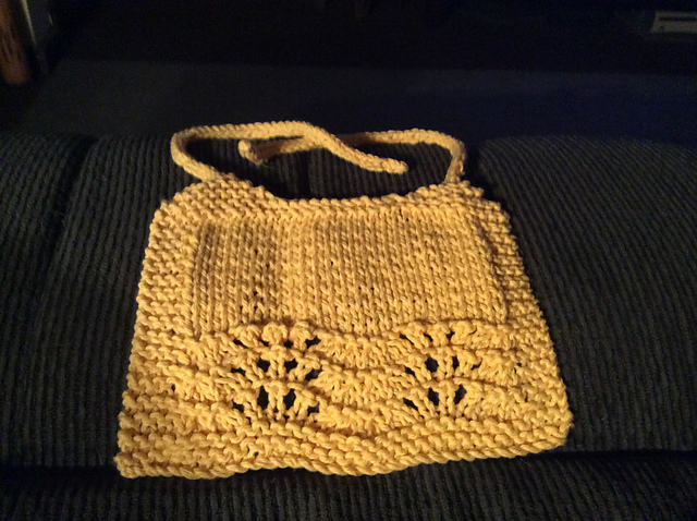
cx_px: 348
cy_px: 260
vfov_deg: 44.1
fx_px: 643
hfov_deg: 56.9
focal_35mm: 32
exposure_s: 1/15
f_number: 2.4
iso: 320
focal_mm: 3.3
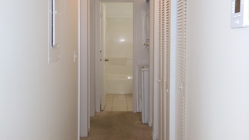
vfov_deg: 27.0
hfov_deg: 46.4
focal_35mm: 44
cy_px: 50
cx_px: 125
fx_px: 291
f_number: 4
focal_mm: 6.8
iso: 200
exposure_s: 1/30
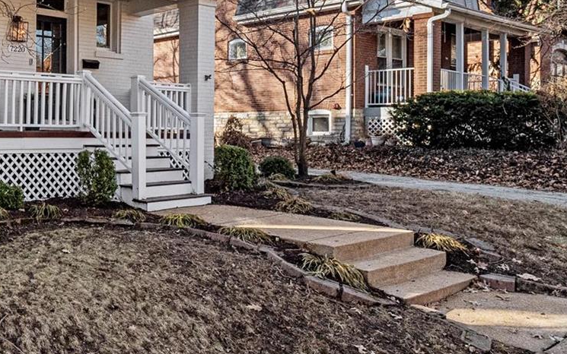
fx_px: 541
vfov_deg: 34.7
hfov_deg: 47.1
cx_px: 14
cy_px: 50
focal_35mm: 35
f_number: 8
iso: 400
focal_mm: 8
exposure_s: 1/250
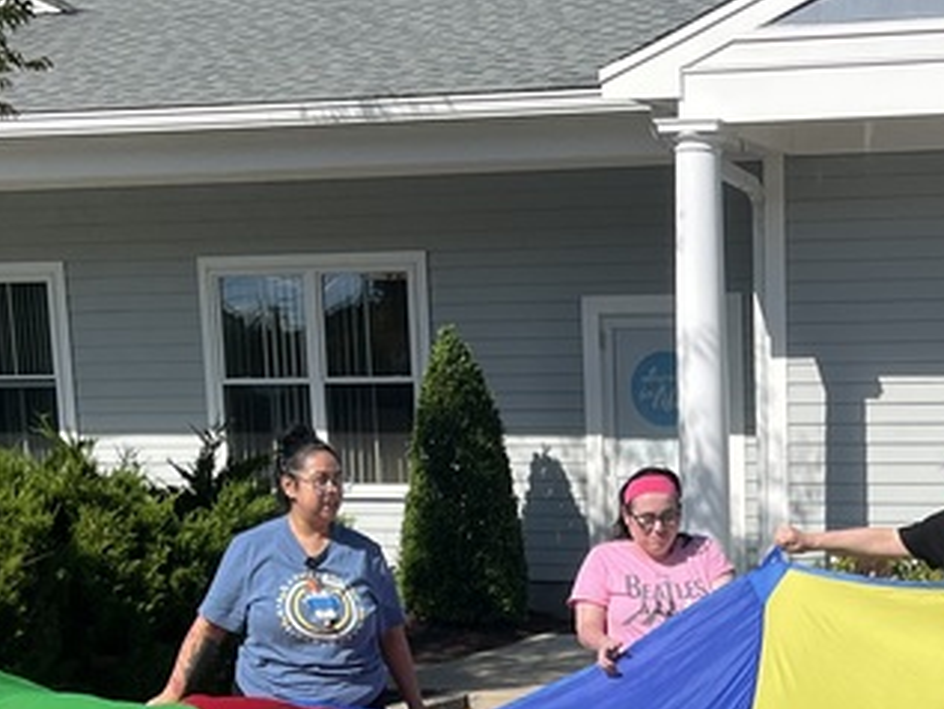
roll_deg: +0.4
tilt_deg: -14.2
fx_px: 2292
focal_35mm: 84
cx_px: 846
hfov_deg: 22.7
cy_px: 962
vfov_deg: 16.5
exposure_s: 1/4854
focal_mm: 5.1
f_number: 1.6
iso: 50
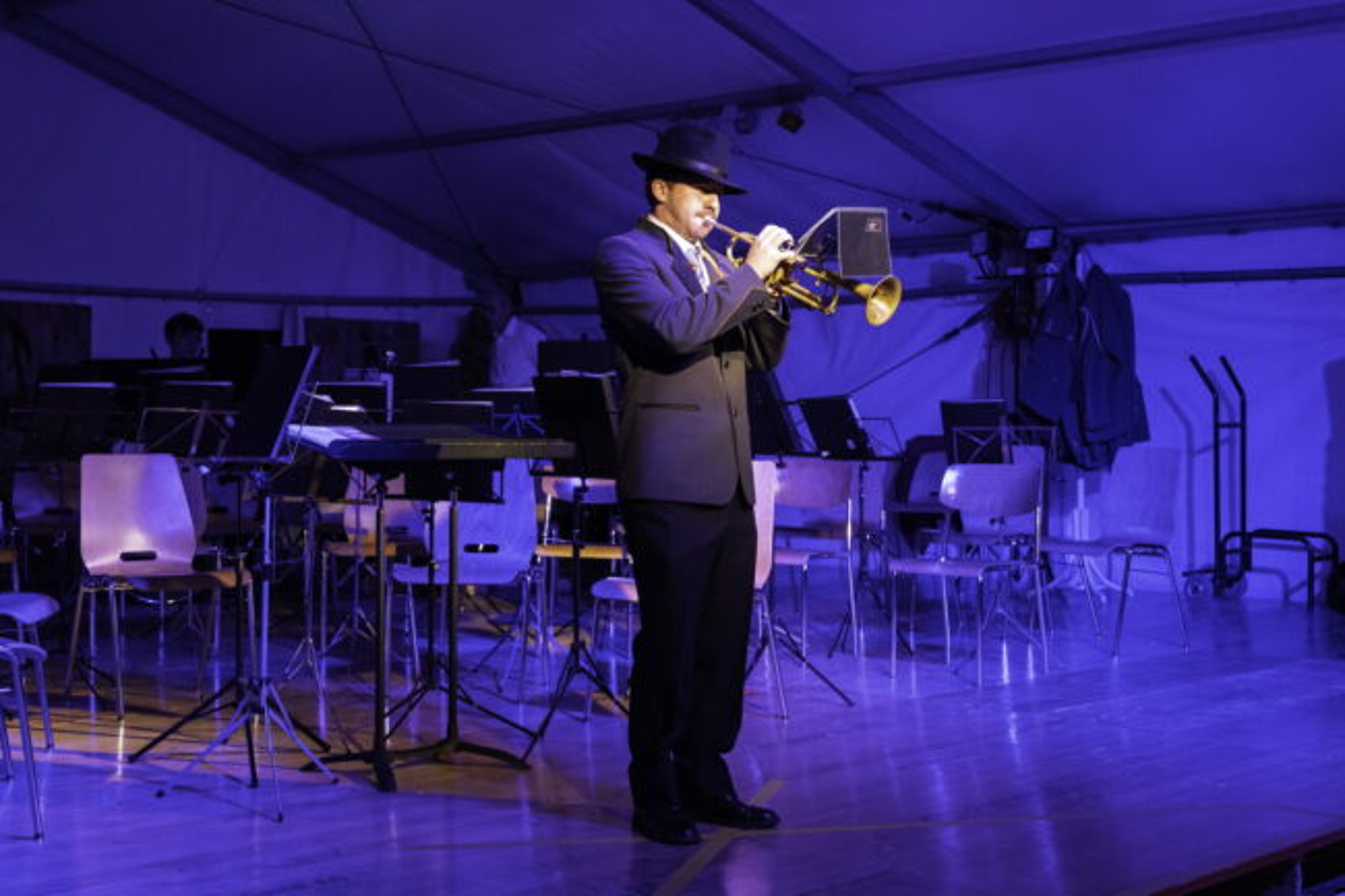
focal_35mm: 49
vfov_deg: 27.5
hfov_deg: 40.4
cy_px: 448
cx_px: 672
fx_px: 1830
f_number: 5.6
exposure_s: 1/90
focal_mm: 49
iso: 5000
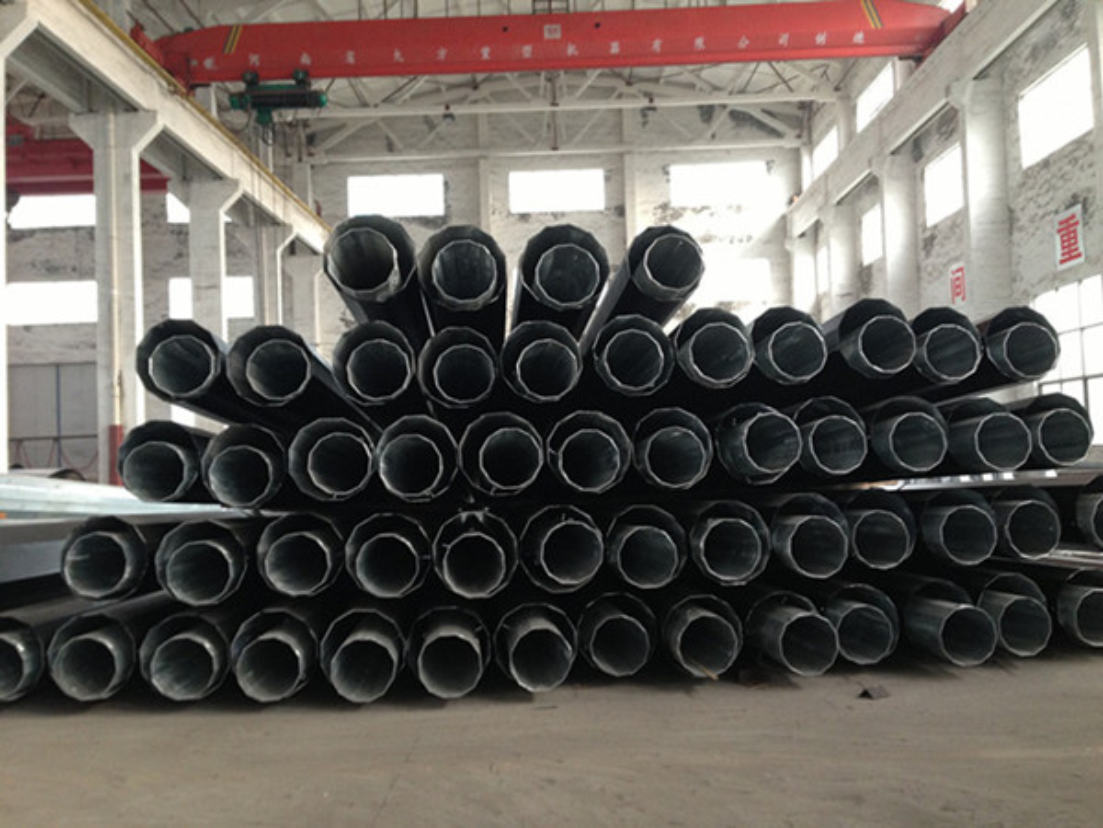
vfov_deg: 42.9
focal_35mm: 33
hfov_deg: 55.4
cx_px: 552
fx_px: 1052
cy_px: 414
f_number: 2.4
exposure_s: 1/20
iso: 160
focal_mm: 4.13
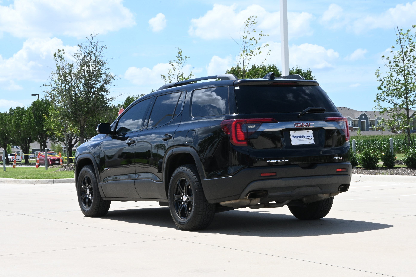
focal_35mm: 68
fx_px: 780
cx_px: 208
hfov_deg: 29.9
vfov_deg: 20.2
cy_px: 138
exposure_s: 1/60
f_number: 32
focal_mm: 45
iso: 400
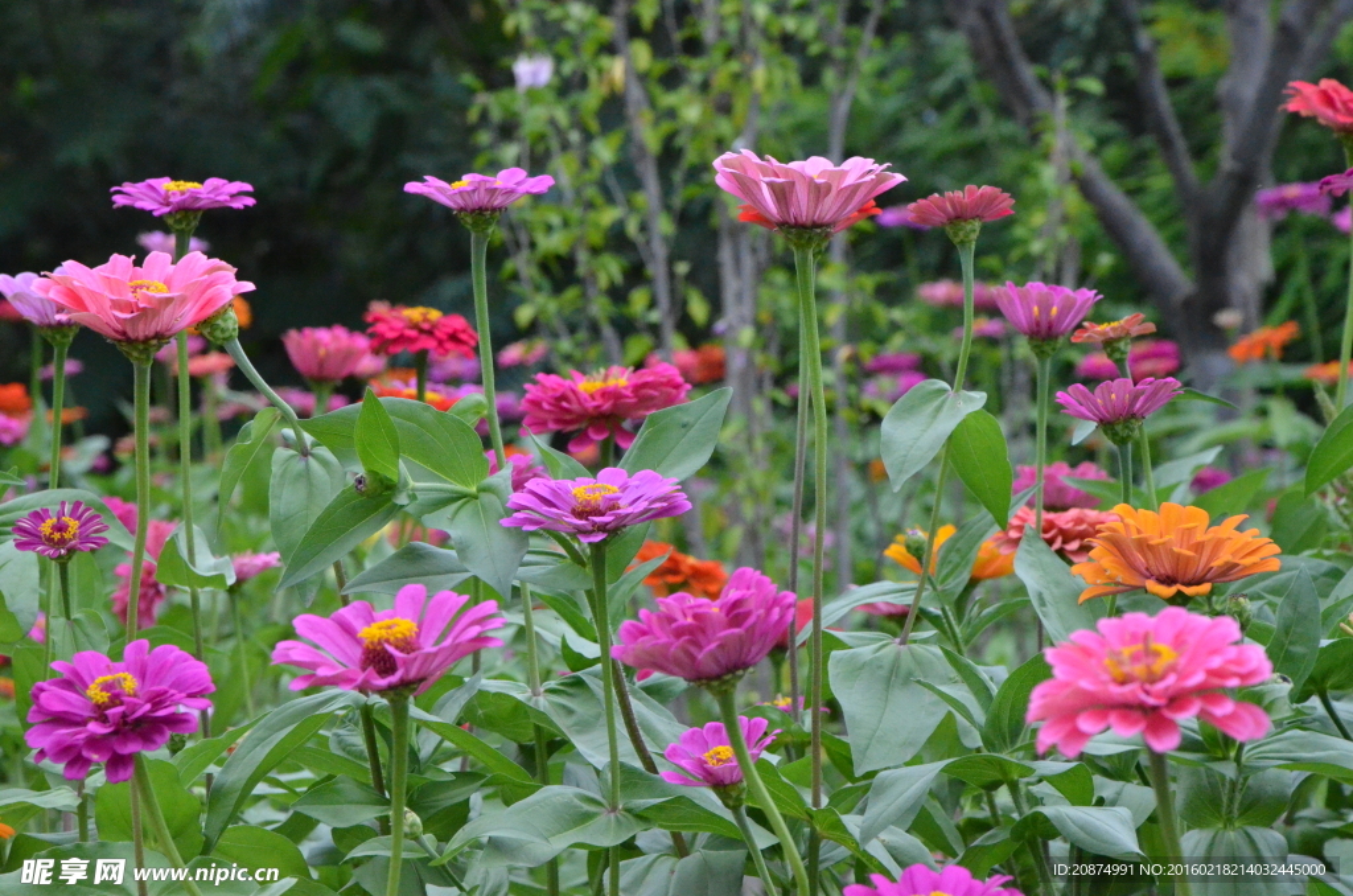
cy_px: 448
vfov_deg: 8.7
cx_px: 676
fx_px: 5906
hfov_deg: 13.1
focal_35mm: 158
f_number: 11
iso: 6400
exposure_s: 1/1600
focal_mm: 105
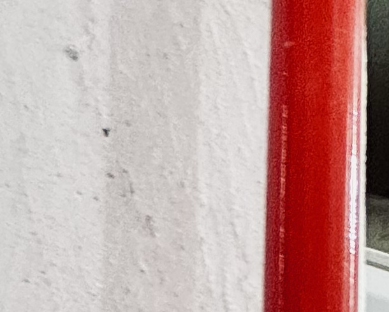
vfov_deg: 3.1
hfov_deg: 3.9
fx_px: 5722
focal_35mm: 497
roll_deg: +2.4
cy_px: 354
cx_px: 677
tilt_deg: +31.8
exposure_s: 1/50
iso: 160
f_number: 2.8
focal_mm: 9
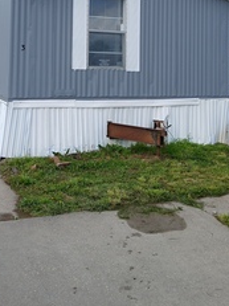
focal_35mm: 45
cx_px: 94
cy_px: 49
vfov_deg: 39.9
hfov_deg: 32.1
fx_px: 397
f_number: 1.8
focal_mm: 3.98
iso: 20
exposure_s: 1/611
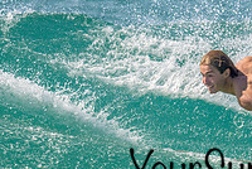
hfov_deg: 0.9
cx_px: 280
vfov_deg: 0.6
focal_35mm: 2306
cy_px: 102
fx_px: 16166
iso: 1000
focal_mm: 650
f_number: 11
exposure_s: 1/2000
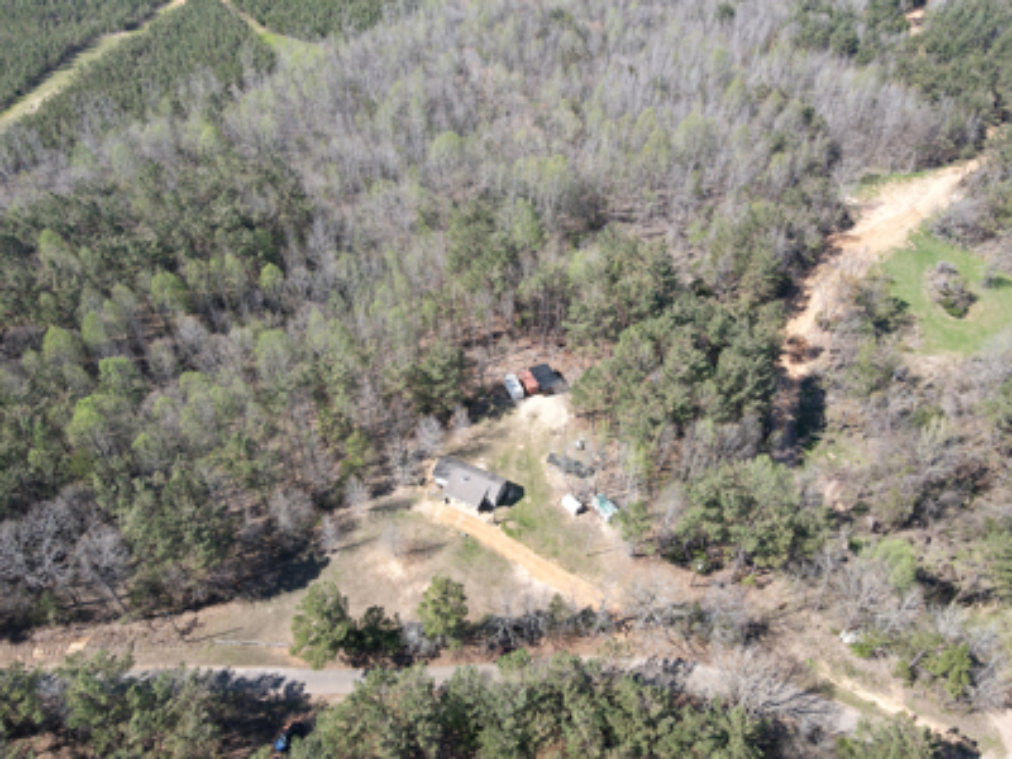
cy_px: 380
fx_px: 702
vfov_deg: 56.8
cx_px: 506
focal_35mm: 24
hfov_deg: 71.6
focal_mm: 4.5
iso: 110
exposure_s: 1/320
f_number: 2.8
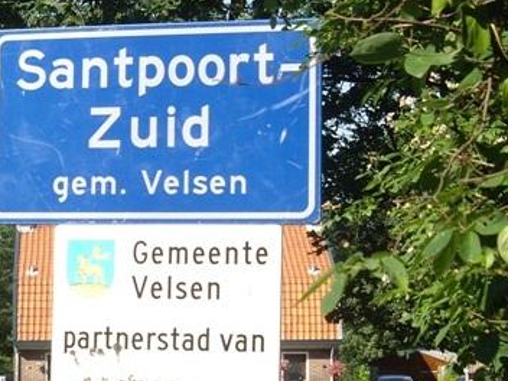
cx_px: 160
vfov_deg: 21.0
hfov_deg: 27.9
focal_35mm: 69
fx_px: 1013
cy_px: 307
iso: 64
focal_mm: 7.9
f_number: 2.8
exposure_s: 1/500
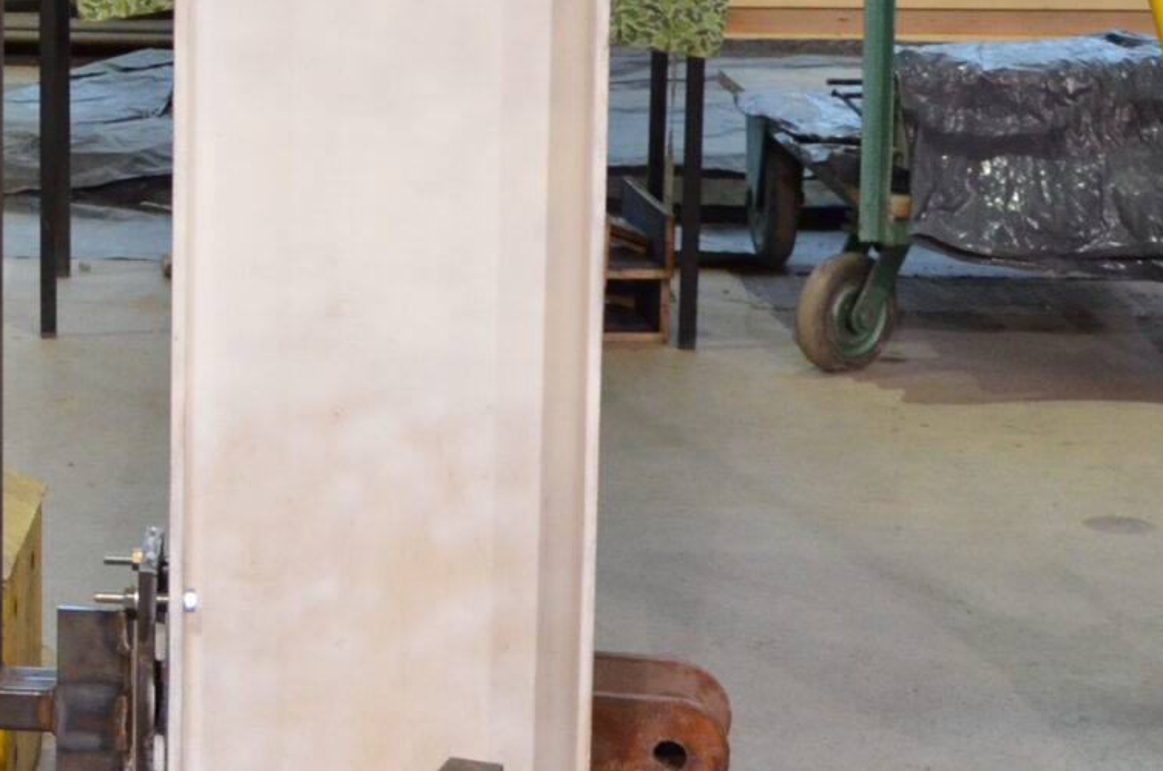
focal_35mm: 112
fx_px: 3612
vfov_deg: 12.1
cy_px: 69
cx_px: -514
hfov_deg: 16.8
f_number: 3.8
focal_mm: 22
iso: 800
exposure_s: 1/60
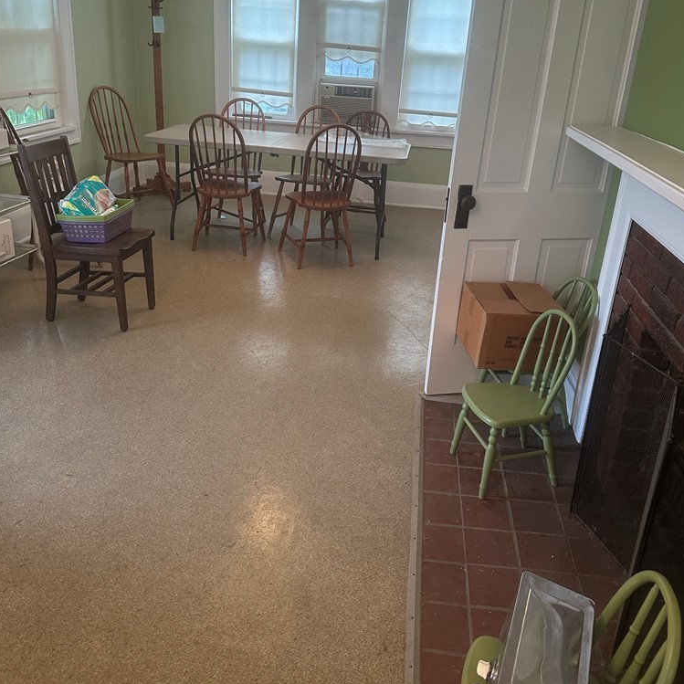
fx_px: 648
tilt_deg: -21.3
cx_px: 345
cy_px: 284
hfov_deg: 55.6
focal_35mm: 29
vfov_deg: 55.3
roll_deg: -4.7
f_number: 1.78
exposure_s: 1/60
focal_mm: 6.86
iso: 250
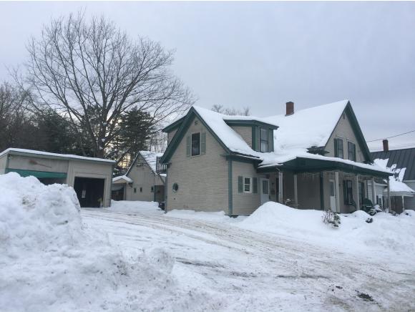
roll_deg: +1.8
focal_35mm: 29
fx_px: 348
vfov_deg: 48.3
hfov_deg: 61.6
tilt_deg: +4.4
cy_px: 156
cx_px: 208
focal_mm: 4.15
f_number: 2.2
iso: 32
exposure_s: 1/789
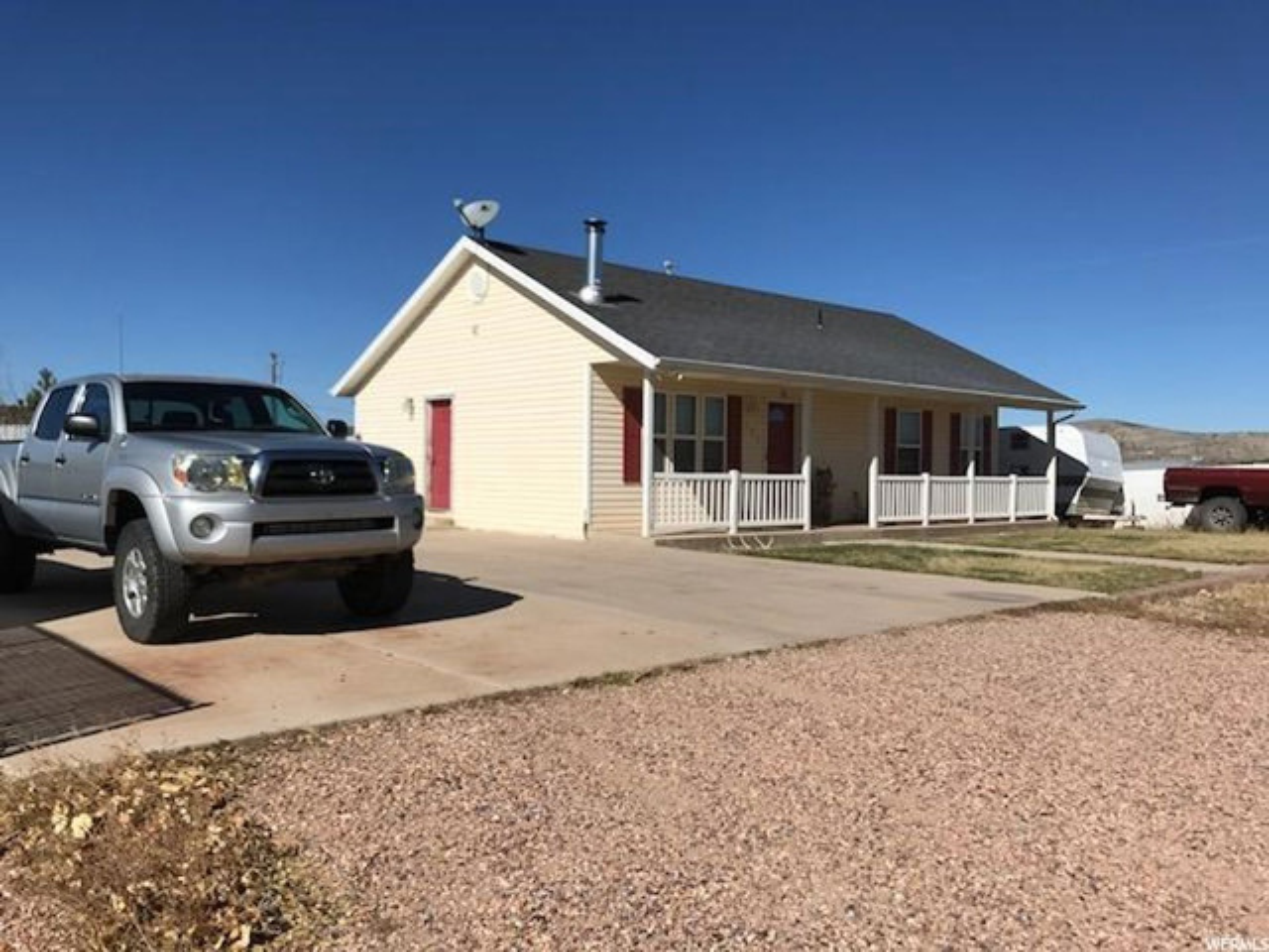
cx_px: 634
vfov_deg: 49.7
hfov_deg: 63.4
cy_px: 476
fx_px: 1026
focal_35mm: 28
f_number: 1.8
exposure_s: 1/5319
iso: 20
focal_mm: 3.99
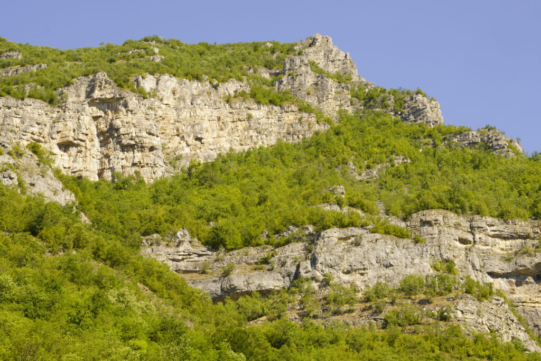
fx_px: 1578
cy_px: 180
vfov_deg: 13.0
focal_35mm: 105
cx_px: 270
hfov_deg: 19.5
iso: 100
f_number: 11
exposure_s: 1/60
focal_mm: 70
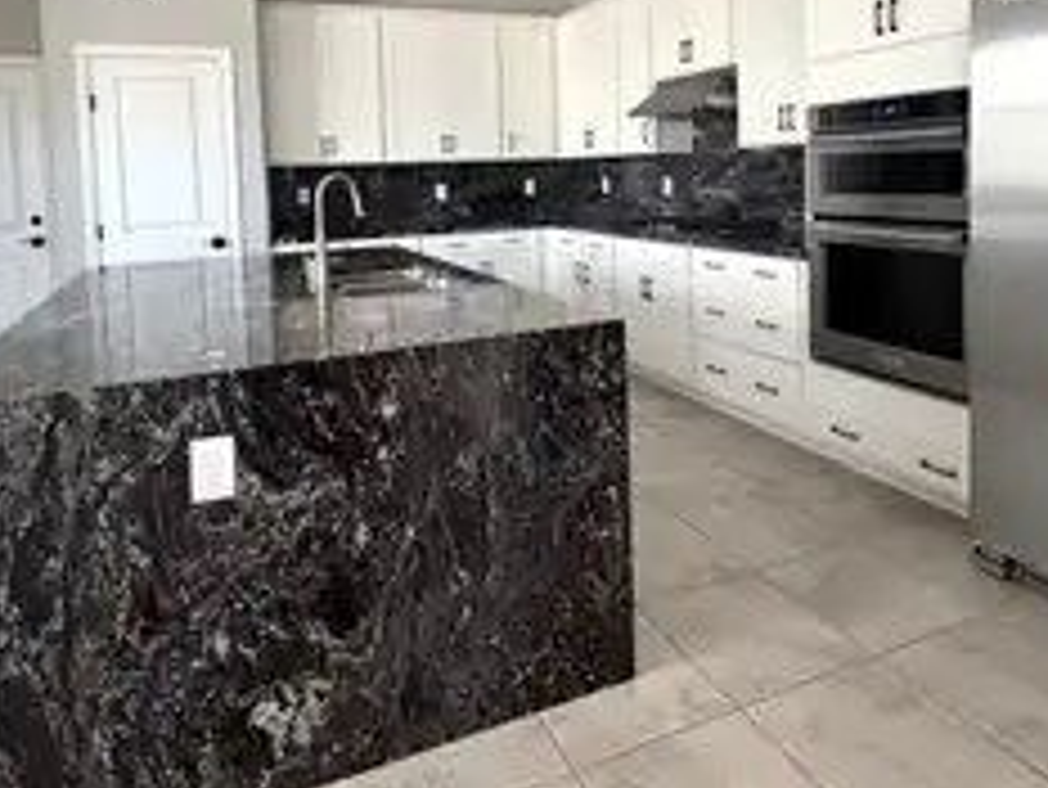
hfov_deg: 71.5
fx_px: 727
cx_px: 495
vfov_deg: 54.6
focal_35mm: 24
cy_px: 212
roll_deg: +2.3
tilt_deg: -3.3
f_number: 2.2
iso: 320
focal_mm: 2.22
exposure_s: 1/60
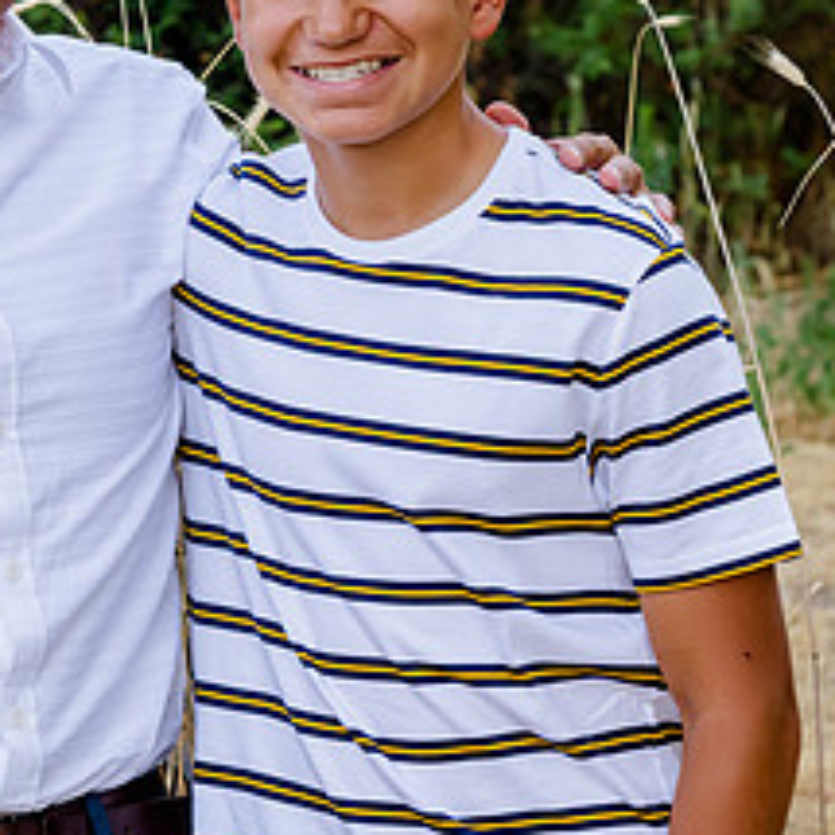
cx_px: -63
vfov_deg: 9.3
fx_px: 5103
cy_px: 114
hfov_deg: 9.3
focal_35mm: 187
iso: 1000
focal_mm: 75
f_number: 6.3
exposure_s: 1/160
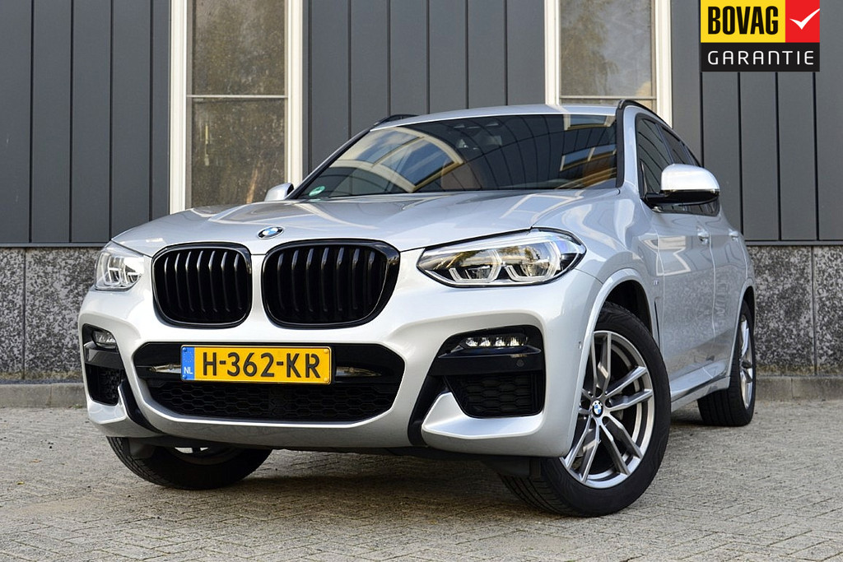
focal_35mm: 51
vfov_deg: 26.5
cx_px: 422
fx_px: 1194
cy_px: 281
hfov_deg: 38.9
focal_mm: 34
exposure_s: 1/80
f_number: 8
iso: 400
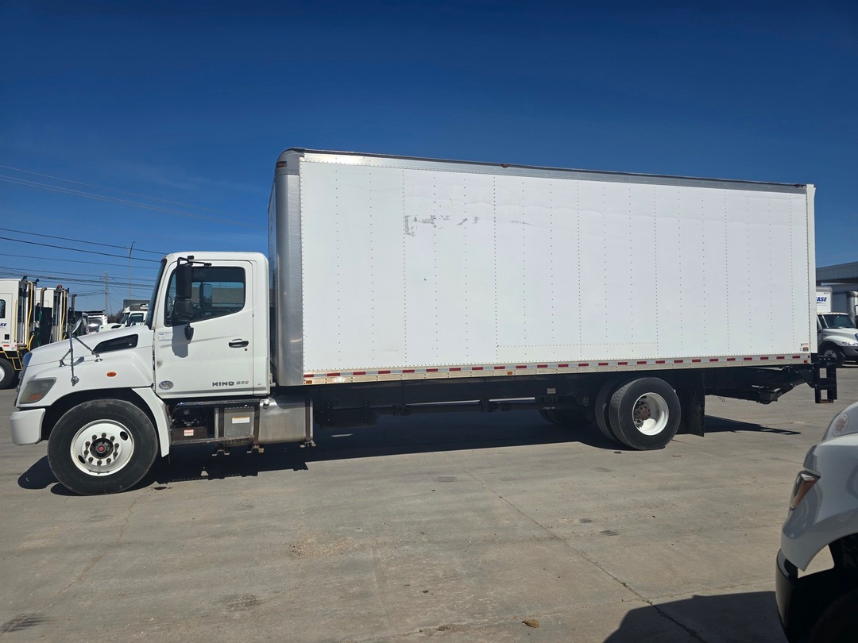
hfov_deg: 73.9
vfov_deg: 58.9
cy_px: 322
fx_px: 570
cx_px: 429
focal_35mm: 23
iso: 12
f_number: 1.7
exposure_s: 1/2099
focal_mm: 6.3
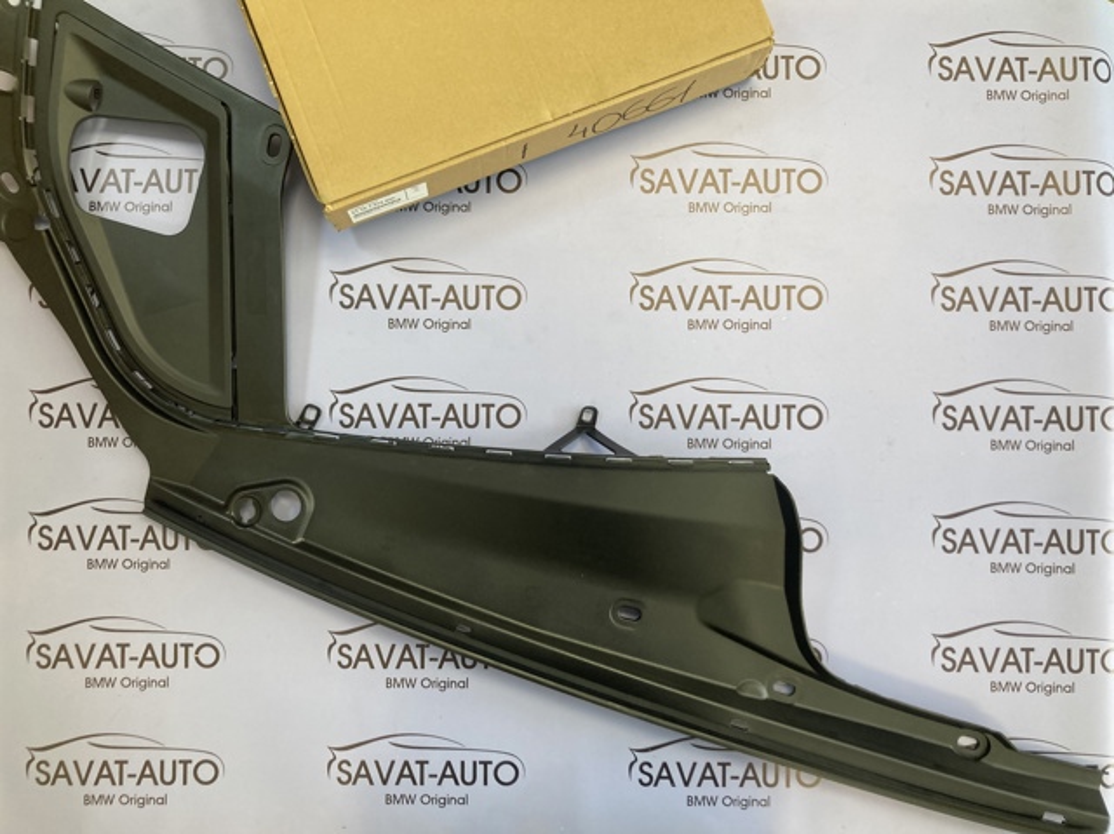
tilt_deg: -86.6
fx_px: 900
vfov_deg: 49.7
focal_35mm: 28
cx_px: 557
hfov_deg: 63.5
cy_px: 417
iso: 80
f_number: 1.8
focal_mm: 3.99
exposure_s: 1/100
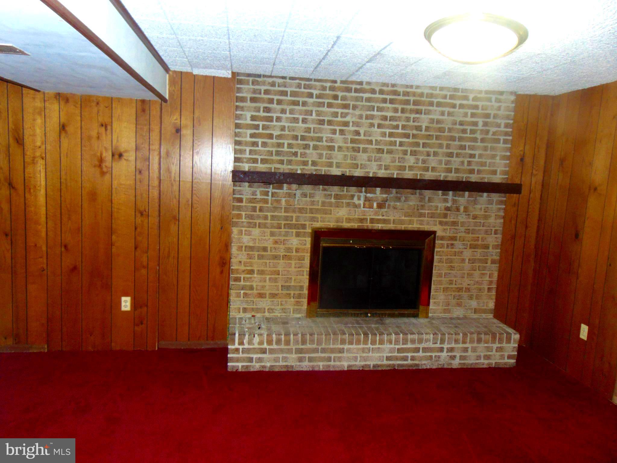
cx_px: 308
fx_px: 446
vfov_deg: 54.9
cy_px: 232
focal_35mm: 25
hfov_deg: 69.4
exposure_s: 1/30
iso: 200
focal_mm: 4.5
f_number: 3
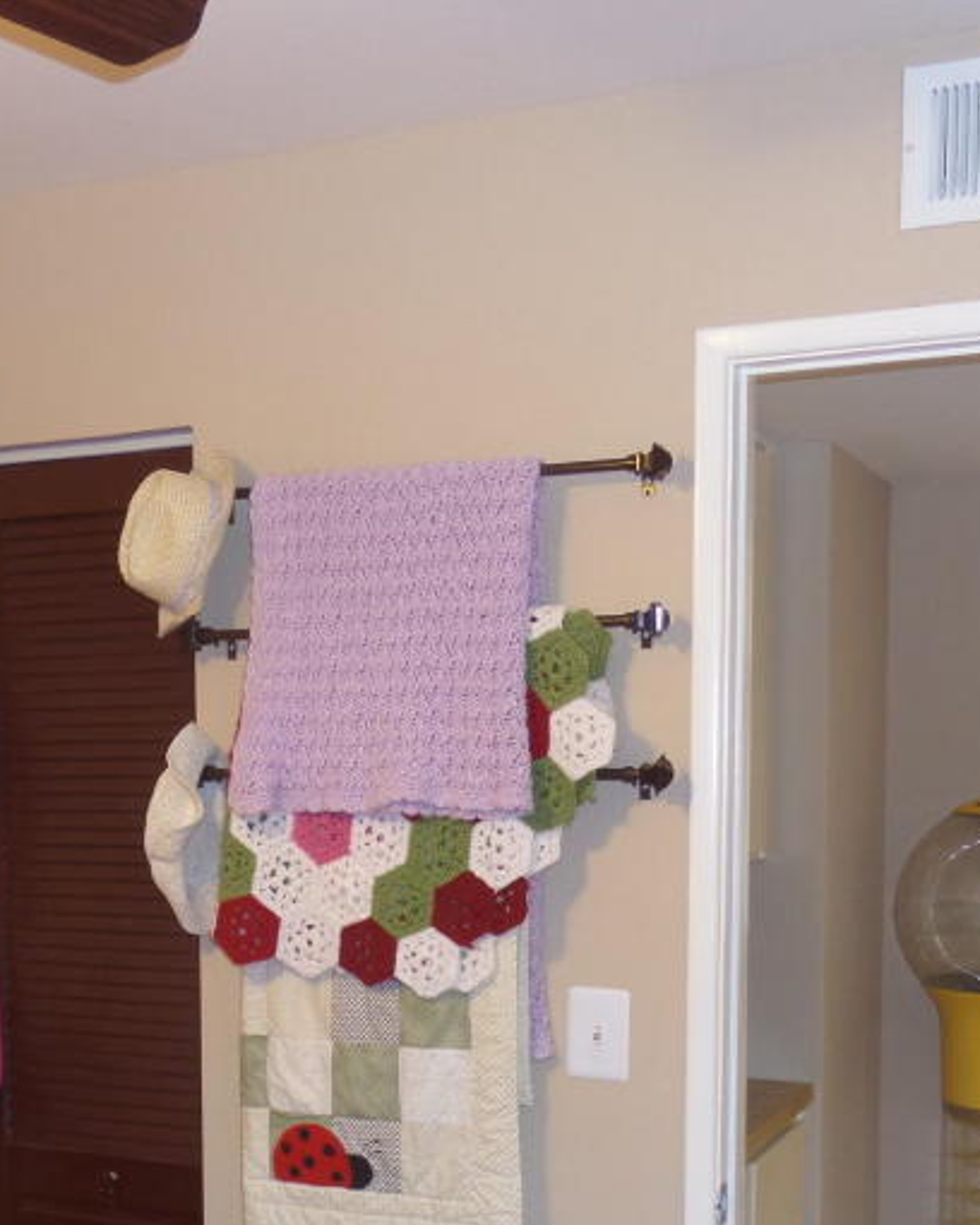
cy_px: 884
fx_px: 1704
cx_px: 324
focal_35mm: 47
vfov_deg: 38.7
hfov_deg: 31.8
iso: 120
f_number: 3.2
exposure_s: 1/10
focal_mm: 4
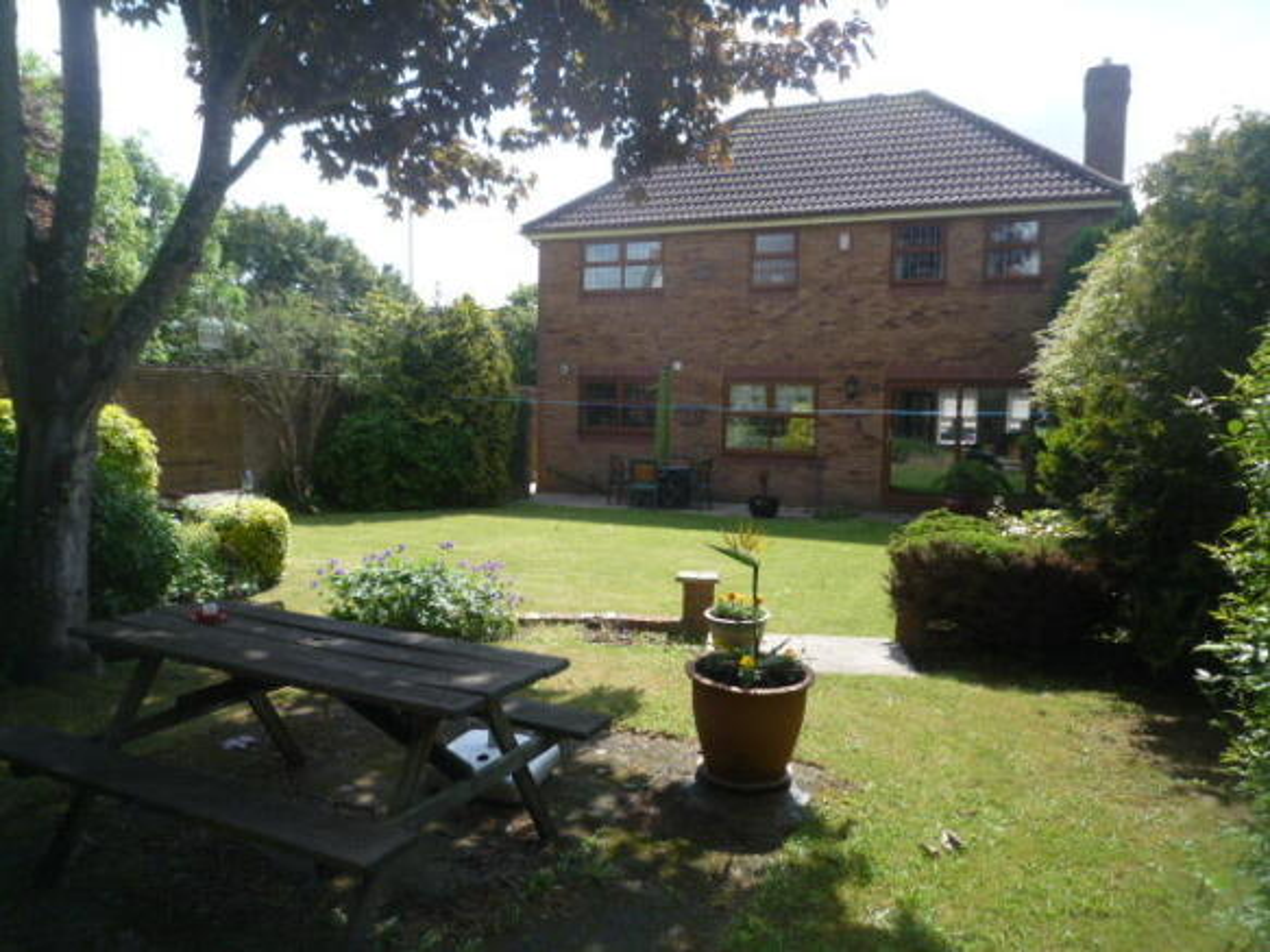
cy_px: 476
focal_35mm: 25
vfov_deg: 54.9
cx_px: 635
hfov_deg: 69.4
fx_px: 917
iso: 100
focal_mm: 4.4
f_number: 3.2
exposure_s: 1/640
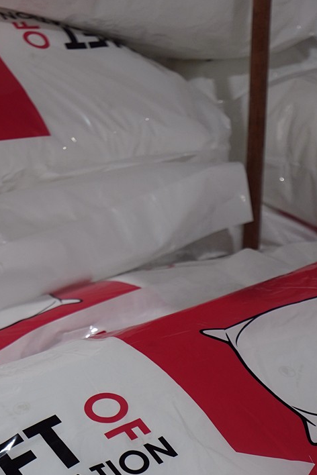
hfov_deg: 15.3
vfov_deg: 22.7
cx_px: 73
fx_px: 1175
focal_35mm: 89
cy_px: 354
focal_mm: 35
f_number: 4
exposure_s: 1/160
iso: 640
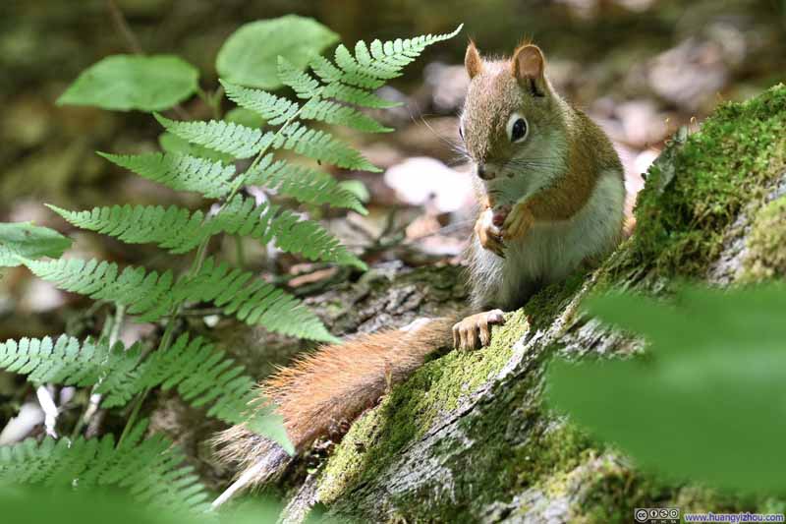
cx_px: 393
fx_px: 2619
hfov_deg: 17.1
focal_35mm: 120
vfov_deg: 11.4
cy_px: 262
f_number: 4
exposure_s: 1/125
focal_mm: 120
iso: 220
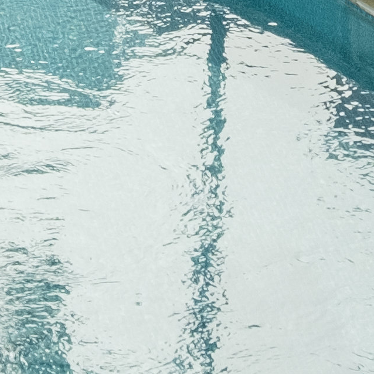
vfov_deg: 7.5
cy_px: -577
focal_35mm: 216
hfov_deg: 8.0
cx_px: -119
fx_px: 2640
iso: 320
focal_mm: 17.4
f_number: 9
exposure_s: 1/500
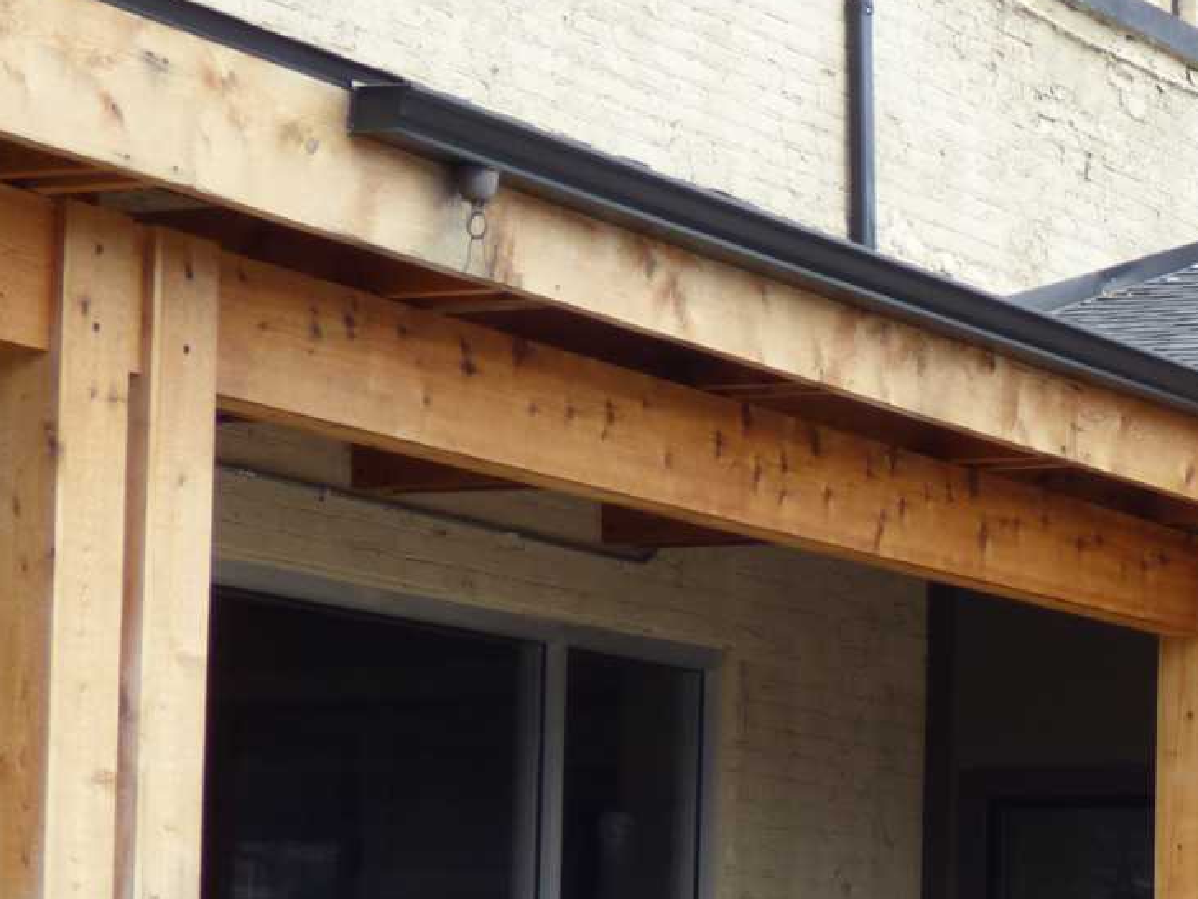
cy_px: 772
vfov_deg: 10.9
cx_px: 1381
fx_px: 4672
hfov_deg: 14.2
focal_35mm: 135
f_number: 3.8
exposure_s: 1/320
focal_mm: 8.68
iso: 100
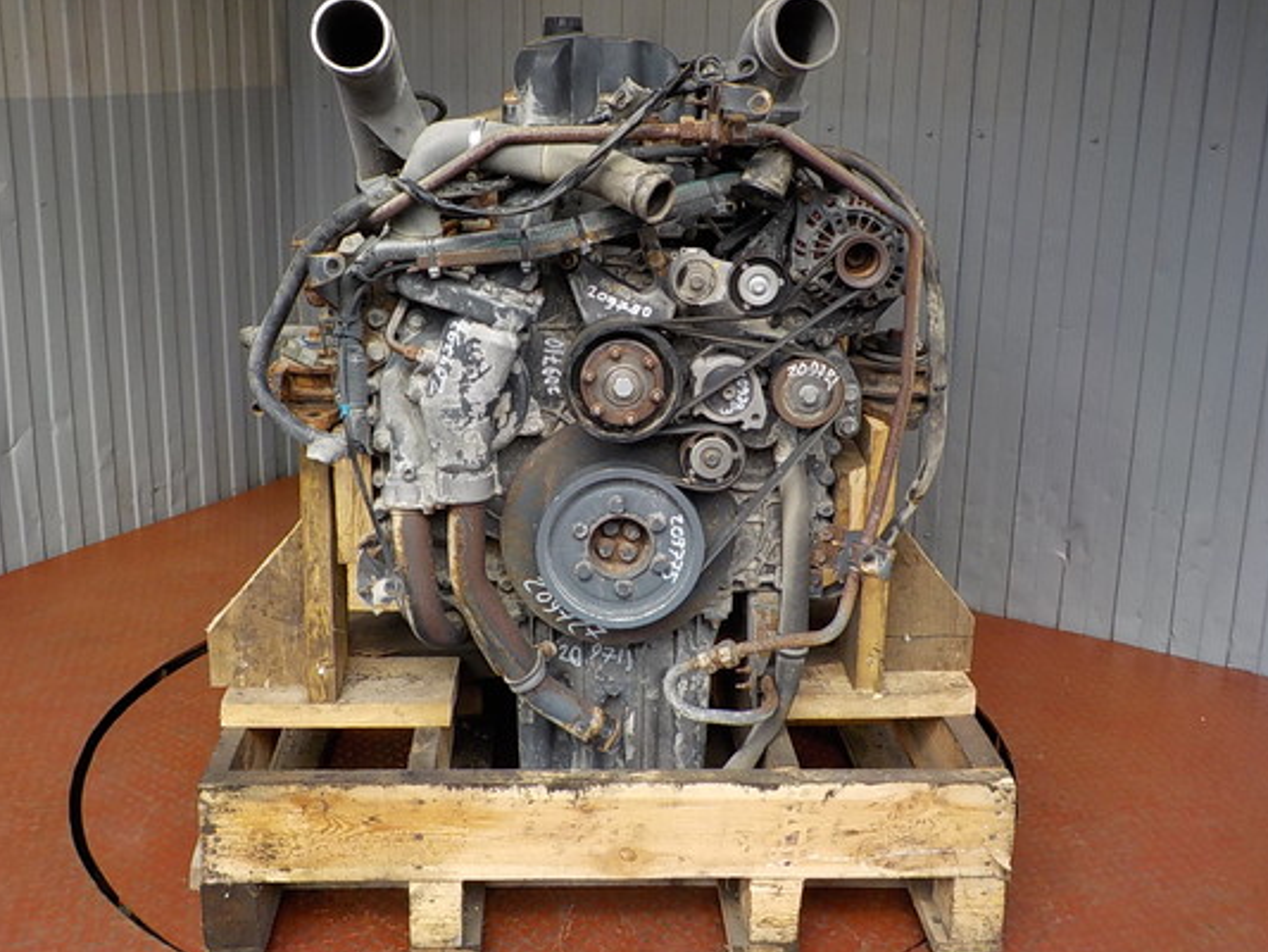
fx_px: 1319
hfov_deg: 51.3
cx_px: 600
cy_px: 390
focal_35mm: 36
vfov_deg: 39.5
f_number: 3.3
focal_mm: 4.1
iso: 125
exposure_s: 1/100
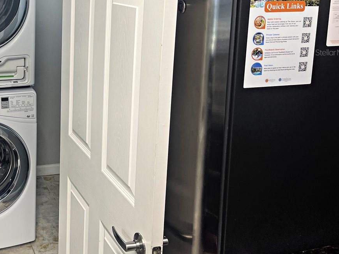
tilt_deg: -10.9
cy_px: 52
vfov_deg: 30.8
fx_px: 450
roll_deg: +0.4
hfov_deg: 38.7
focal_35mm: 46
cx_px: 41
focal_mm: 5.1
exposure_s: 1/60
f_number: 1.6
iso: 64
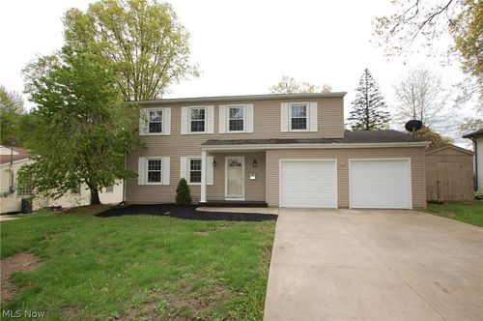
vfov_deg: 67.2
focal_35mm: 18
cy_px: 160
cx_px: 242
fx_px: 241
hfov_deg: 90.1
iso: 320
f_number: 5.6
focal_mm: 12
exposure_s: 1/500
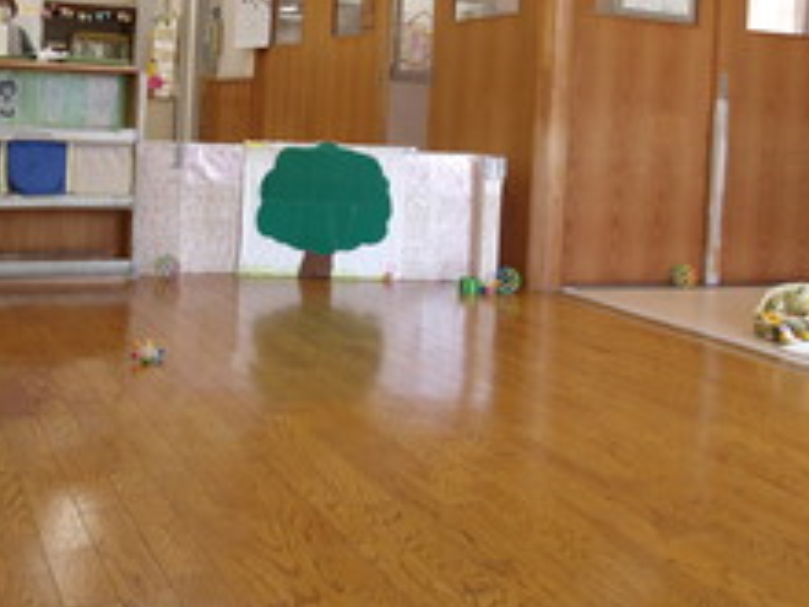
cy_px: 131
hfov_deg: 43.7
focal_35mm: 43
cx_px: 342
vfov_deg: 32.8
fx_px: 1005
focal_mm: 4.9
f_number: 3
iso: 124
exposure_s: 1/30
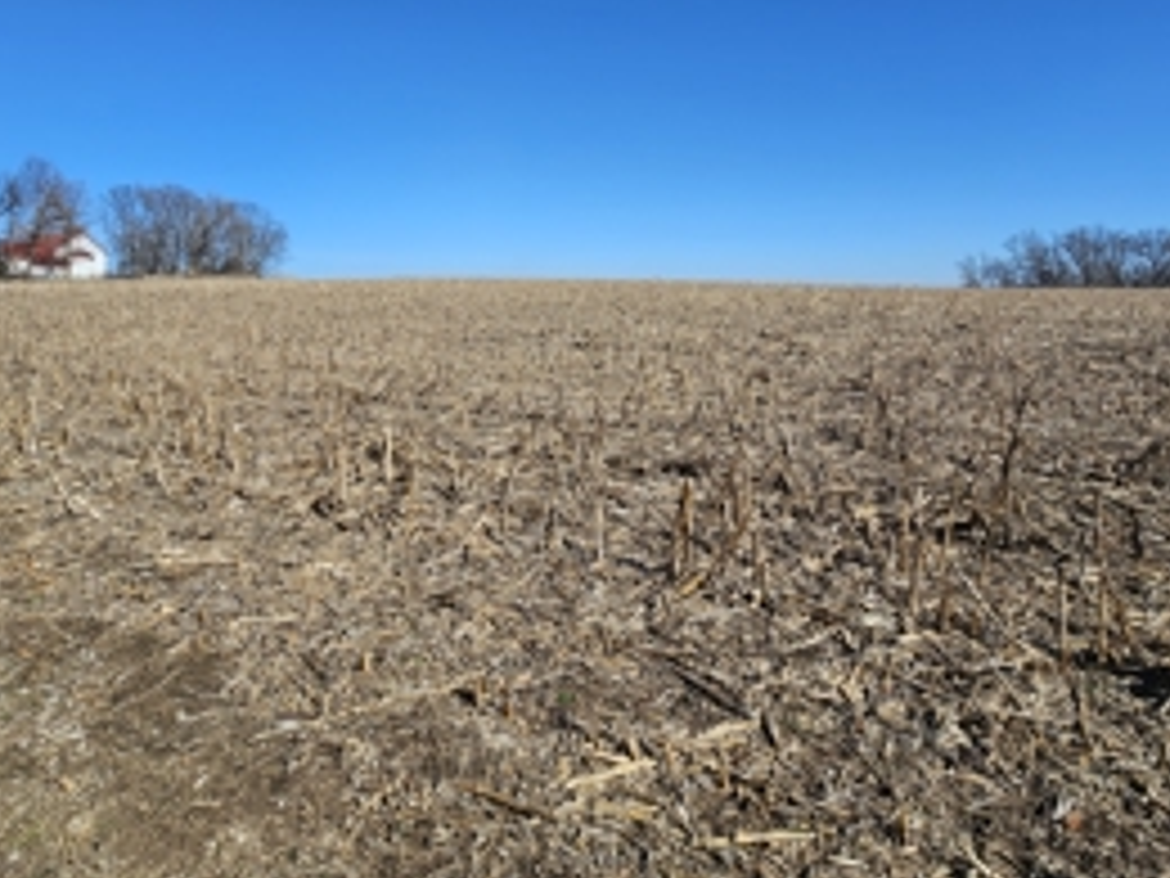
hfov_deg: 81.7
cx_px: 585
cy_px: 252
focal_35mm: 20
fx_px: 676
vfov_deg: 63.2
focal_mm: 2.2
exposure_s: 1/3126
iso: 50
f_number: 2.2
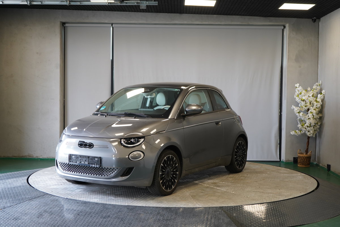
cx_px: 170
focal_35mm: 51
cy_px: 114
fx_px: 482
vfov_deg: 26.5
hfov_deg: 38.9
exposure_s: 1/160
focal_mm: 51
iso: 1250
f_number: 4.5
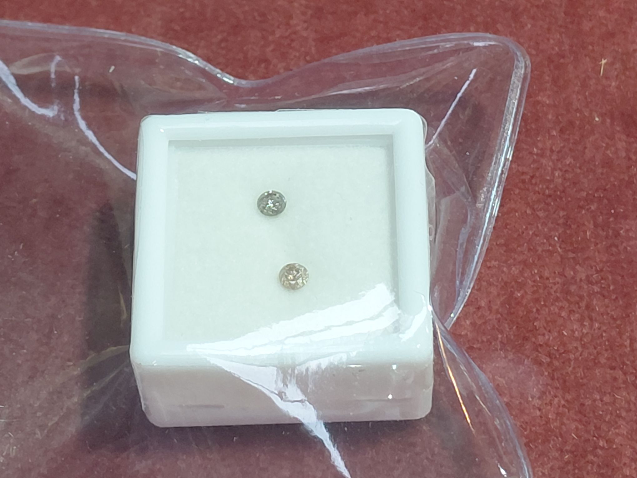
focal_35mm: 25
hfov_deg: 69.4
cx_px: 318
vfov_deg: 54.9
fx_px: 460
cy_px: 239
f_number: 1.8
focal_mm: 4.69
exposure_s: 1/120
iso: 200
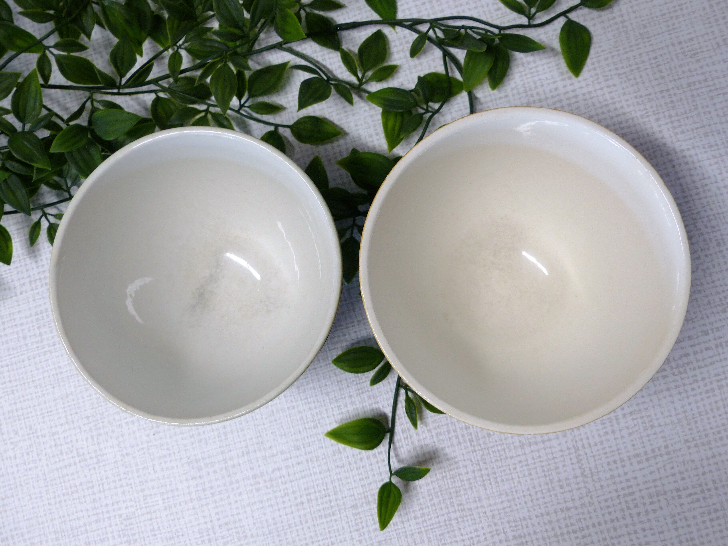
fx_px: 673
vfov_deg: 44.2
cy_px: 273
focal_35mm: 32
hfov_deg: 56.8
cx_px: 364
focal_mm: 5.7
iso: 100
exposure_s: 1/25
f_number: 2.8
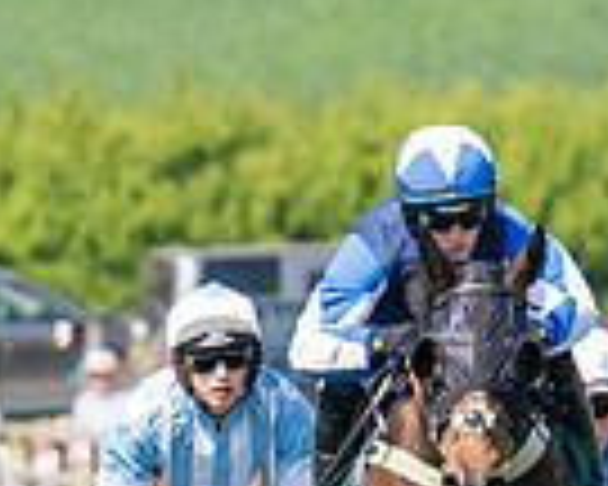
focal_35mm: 2540
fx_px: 45706
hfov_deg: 0.8
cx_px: 974
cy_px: 355
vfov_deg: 0.6
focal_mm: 200
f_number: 4
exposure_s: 1/3200
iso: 400
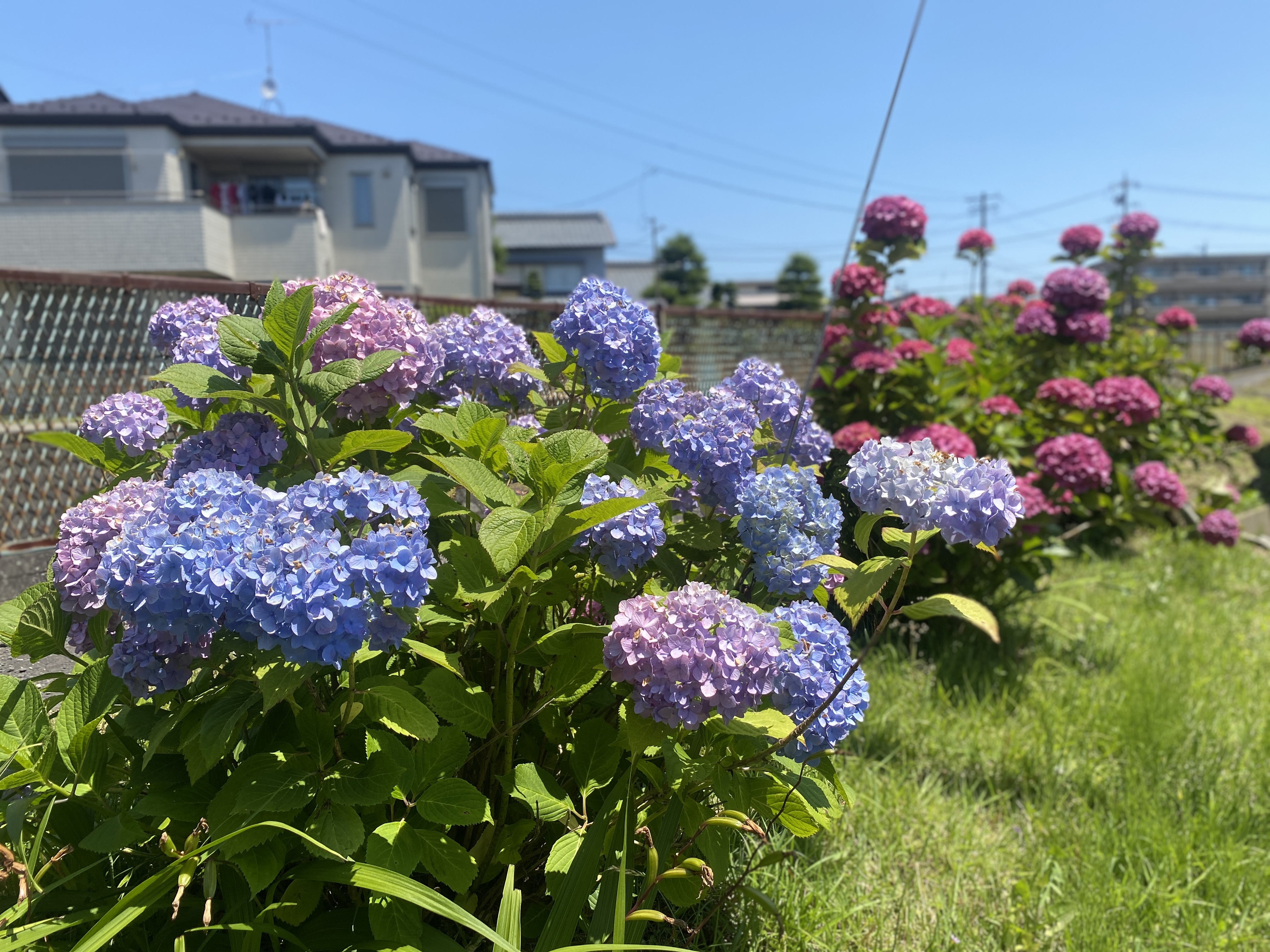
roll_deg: +0.6
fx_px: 954
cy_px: 476
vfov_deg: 53.1
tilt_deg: -6.3
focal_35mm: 26
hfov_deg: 67.3
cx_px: 635
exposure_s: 1/2268
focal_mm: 4.25
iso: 32
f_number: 1.8
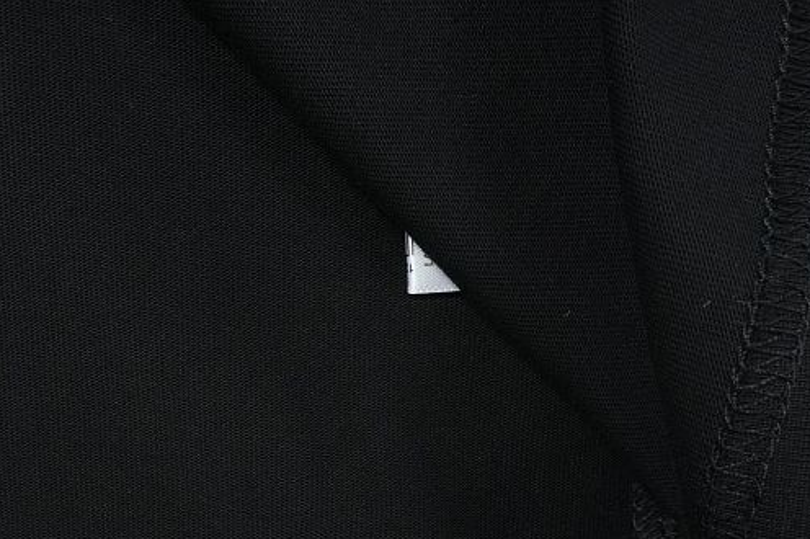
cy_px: 430
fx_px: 1142
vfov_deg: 26.1
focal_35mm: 51
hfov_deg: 38.5
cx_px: 256
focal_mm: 21
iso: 1600
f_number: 10
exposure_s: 1/100
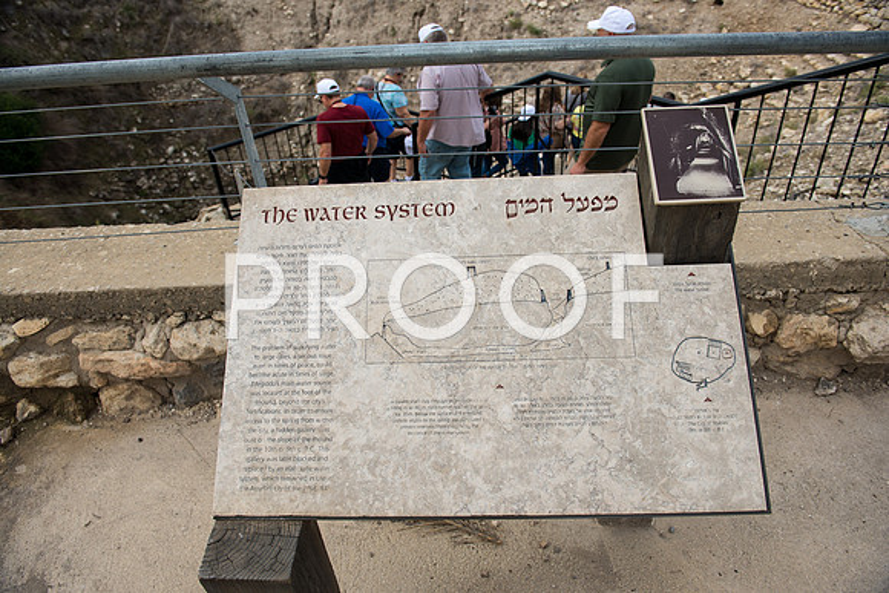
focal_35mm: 24
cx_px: 444
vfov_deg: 53.2
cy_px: 296
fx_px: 593
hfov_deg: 73.7
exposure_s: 1/1000
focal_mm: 24
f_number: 3.5
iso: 100
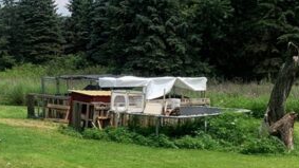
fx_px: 634
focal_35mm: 80
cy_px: 46
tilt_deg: +4.6
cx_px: 57
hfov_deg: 26.0
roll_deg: +4.3
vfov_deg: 15.0
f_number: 1.8
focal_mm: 4.25
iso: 25
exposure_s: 1/3521
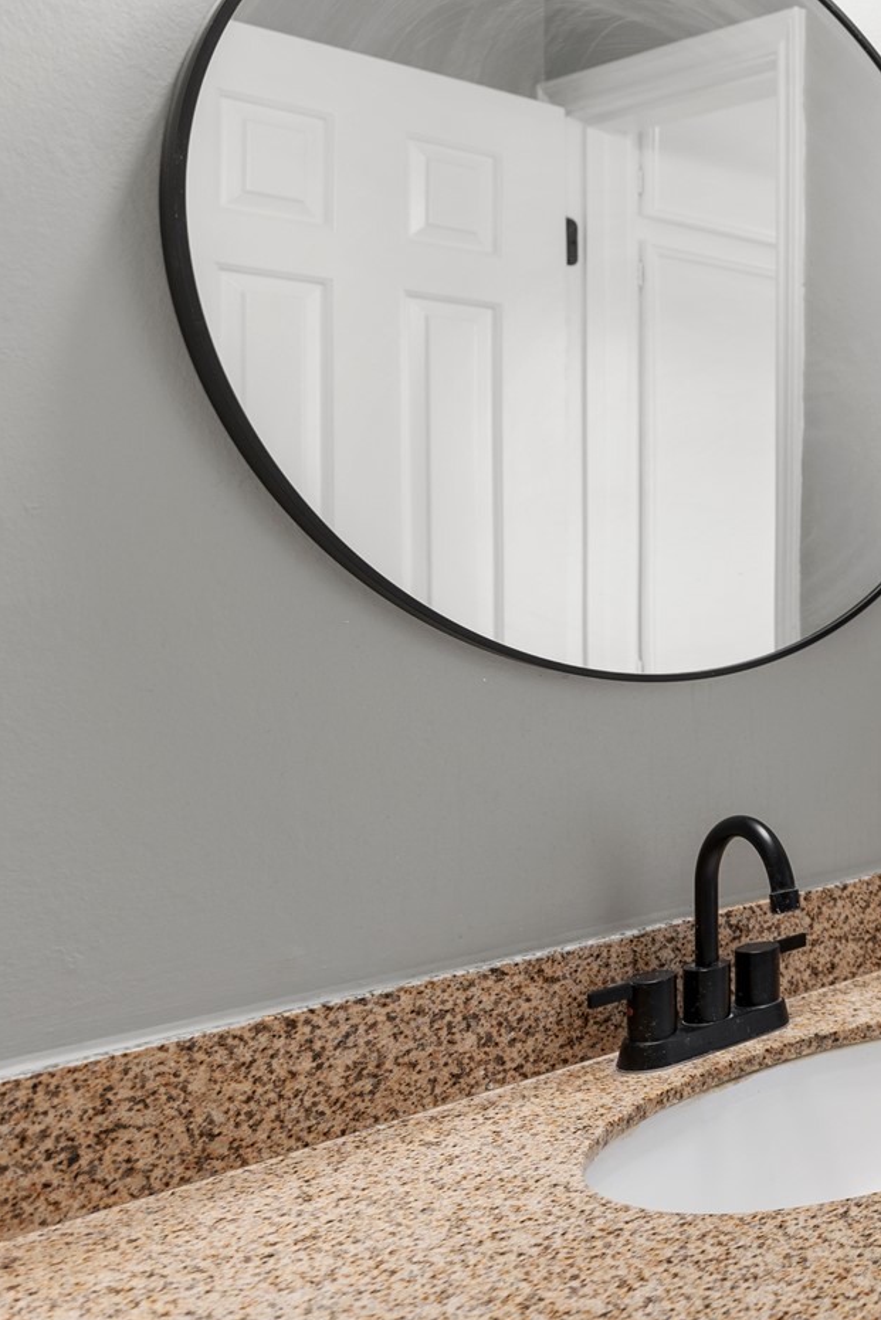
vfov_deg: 52.6
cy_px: 635
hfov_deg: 24.5
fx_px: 1336
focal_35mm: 36
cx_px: 1436
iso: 100
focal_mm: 15.6
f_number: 2.8
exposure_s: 1/20
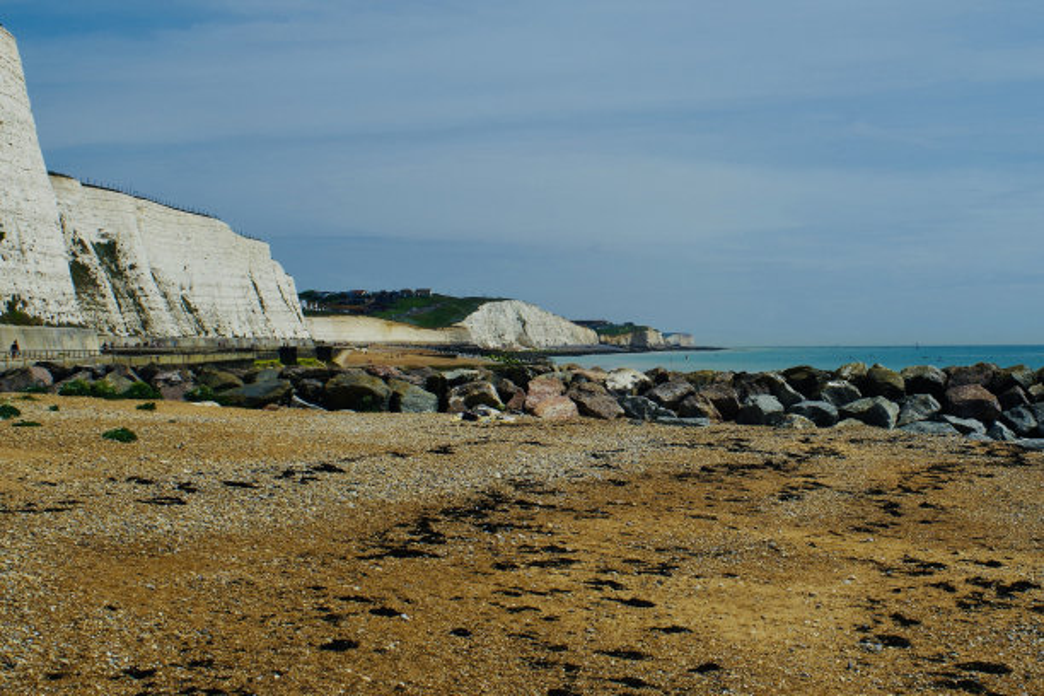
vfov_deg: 31.9
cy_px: 348
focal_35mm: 42
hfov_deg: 46.4
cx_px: 522
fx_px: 1218
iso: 100
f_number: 11
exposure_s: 1/250
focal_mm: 28
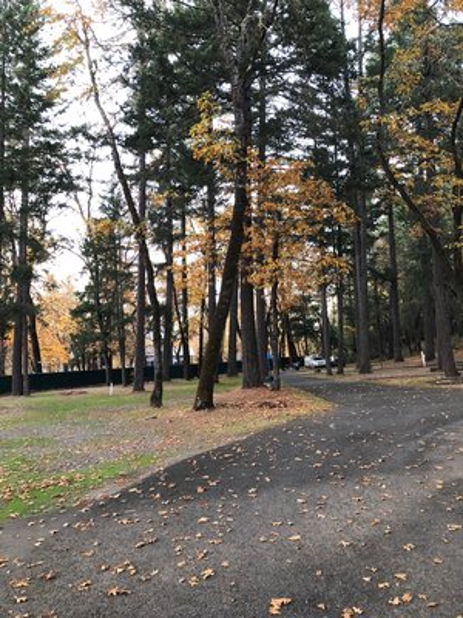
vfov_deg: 61.7
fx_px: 517
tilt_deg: +7.2
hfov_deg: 48.2
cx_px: 232
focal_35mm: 29
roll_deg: -0.3
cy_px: 309
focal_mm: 3.99
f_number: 1.8
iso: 80
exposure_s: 1/15
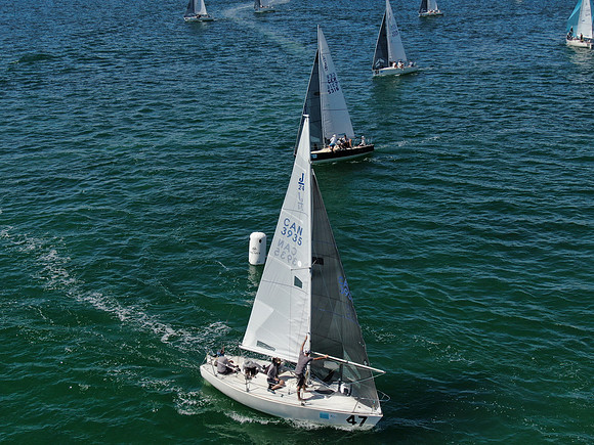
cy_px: 222
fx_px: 807
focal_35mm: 47
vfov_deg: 30.9
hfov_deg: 40.4
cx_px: 297
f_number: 3.8
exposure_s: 1/1250
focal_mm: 8.42
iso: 100
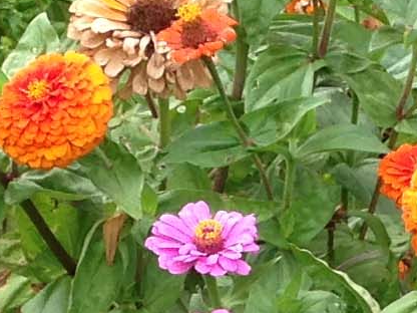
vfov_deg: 5.7
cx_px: 276
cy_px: 450
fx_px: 3120
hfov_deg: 7.6
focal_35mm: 259
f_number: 2.4
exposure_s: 1/40
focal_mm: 4.12
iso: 50
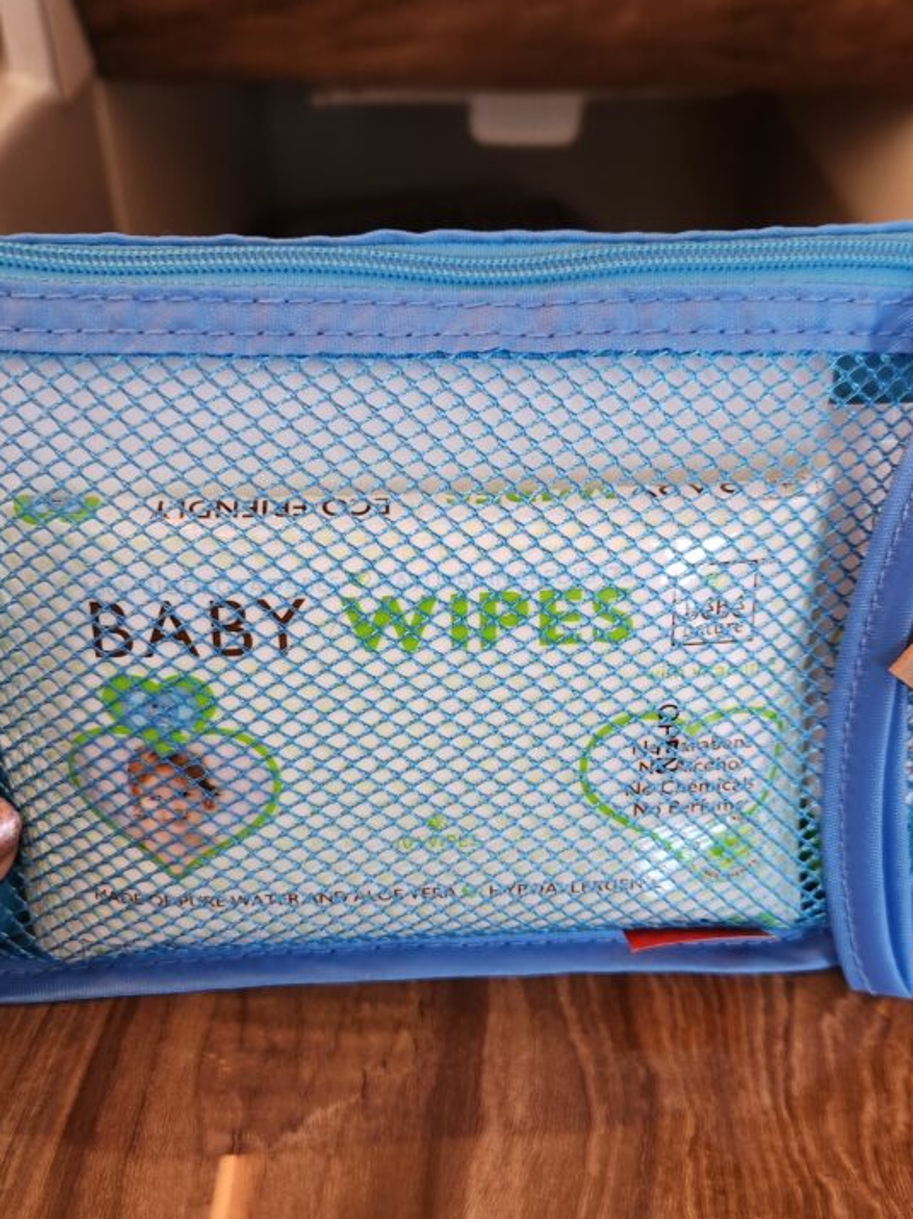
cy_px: 669
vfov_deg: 55.3
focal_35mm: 33
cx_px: 461
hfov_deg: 42.9
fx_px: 1161
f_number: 1.8
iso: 500
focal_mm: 5.4
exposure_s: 1/36
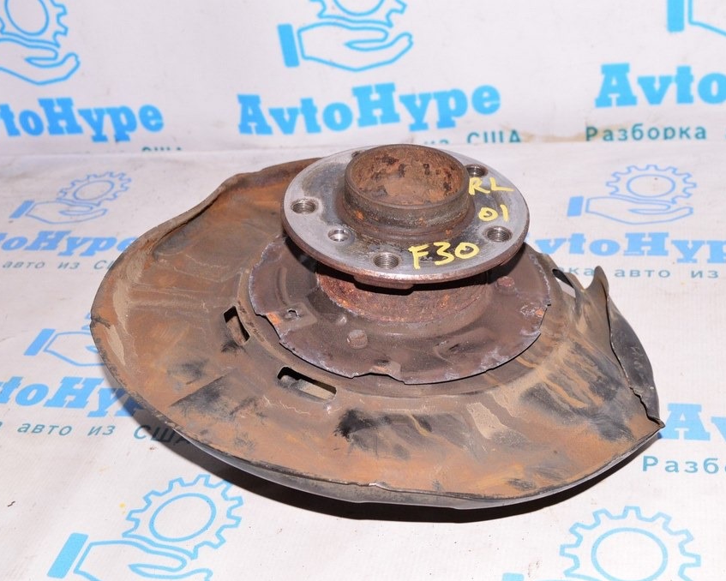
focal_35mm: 51
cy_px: 291
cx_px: 378
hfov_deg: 36.6
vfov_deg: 29.7
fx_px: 1096
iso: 1600
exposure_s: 1/200
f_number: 8
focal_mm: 30
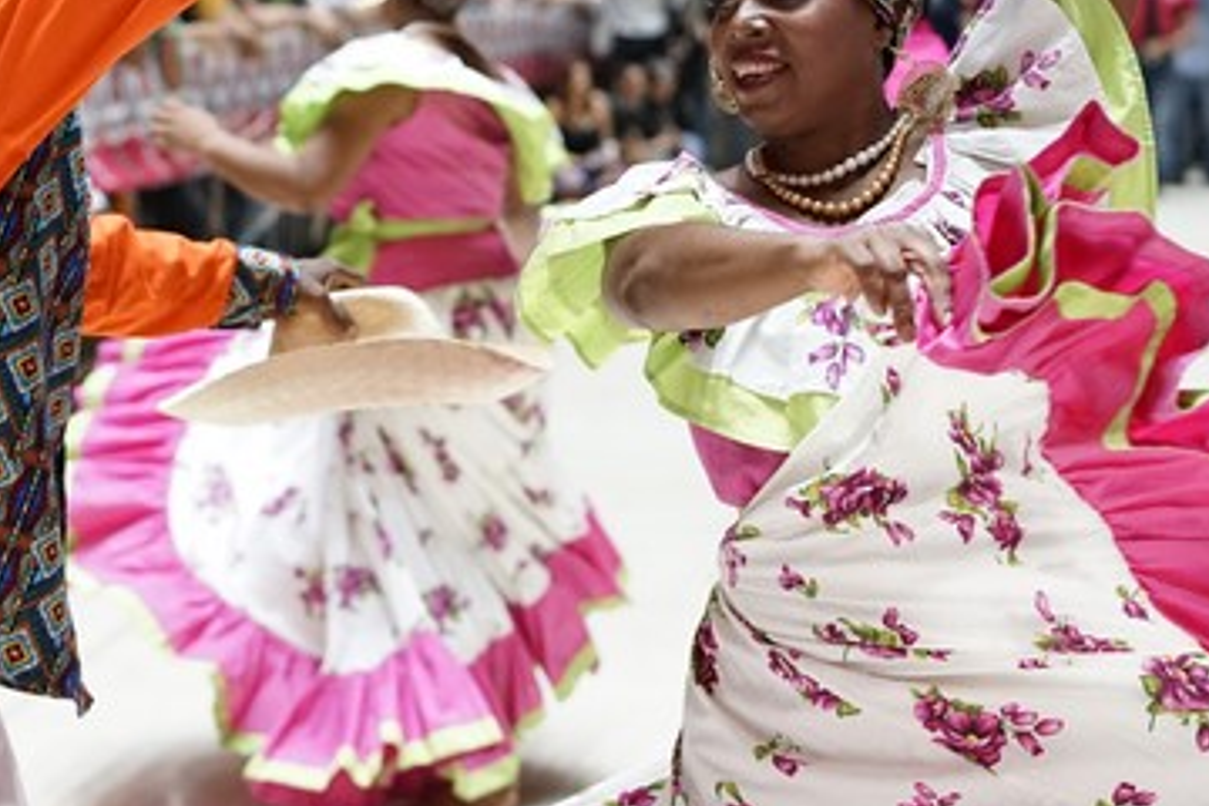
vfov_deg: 12.3
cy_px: 388
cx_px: 574
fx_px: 3727
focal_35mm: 111
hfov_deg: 18.4
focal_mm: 50
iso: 3200
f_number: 2.8
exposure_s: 1/1000
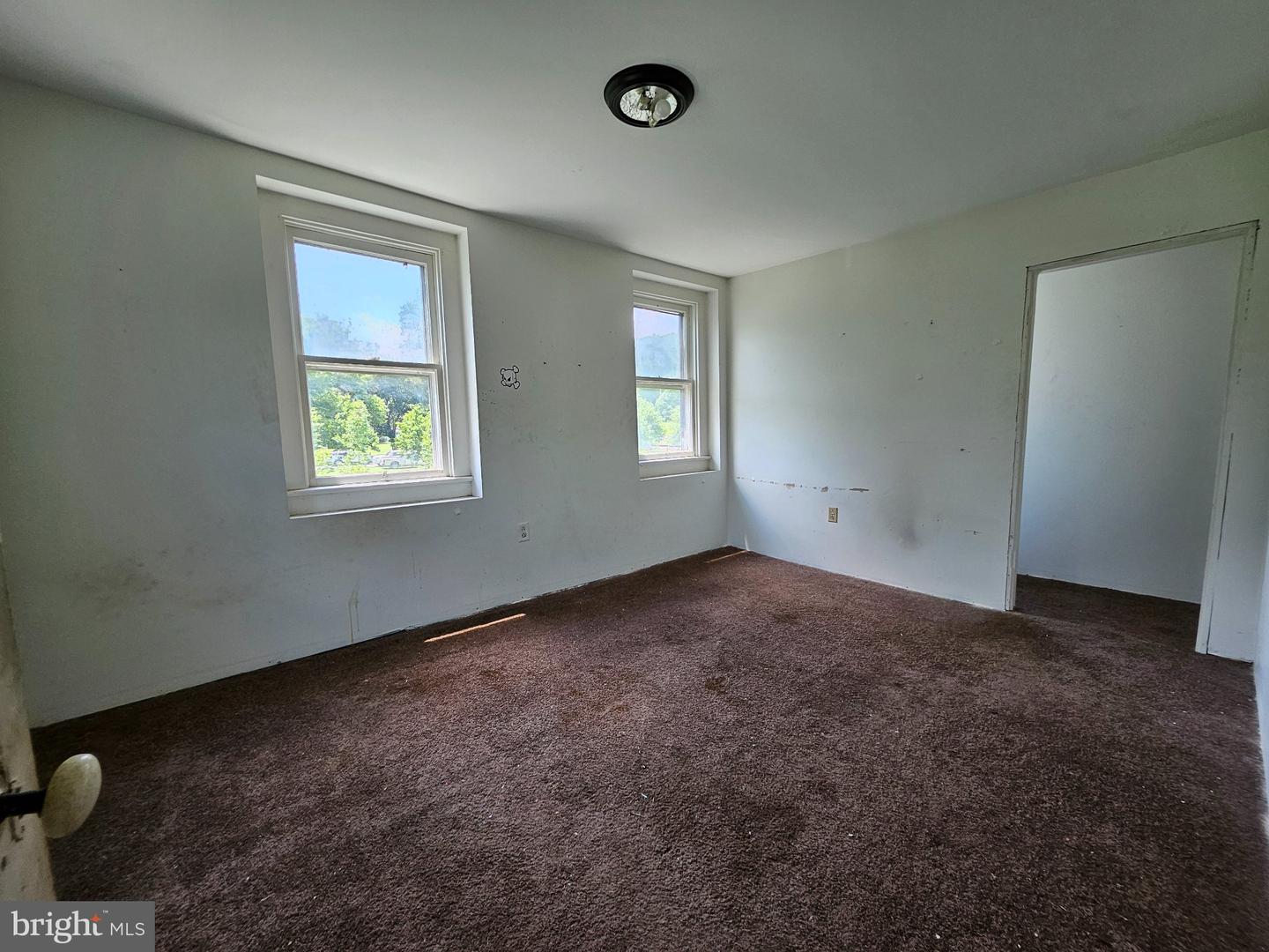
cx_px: 634
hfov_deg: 106.2
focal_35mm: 13
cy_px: 476
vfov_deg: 89.9
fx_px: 477
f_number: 2.2
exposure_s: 1/60
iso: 32
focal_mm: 1.74
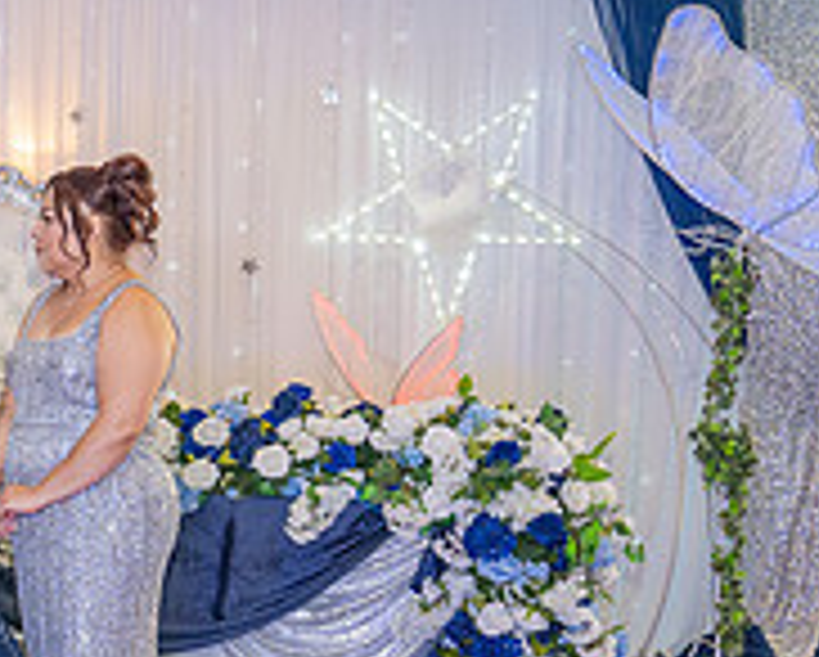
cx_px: -370
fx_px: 2572
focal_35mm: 106
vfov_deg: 14.5
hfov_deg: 16.6
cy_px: 496
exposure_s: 1/200
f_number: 2.8
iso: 1000
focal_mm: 30.5
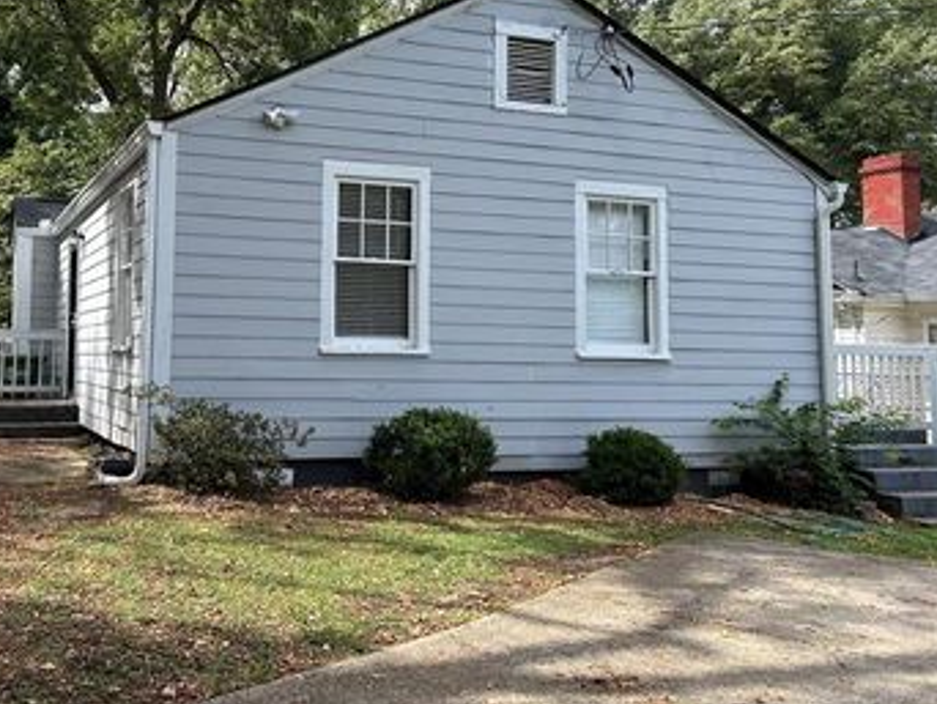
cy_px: 259
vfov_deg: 37.5
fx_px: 1029
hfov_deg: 47.9
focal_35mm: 38
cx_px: 290
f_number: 1.5
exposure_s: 1/1266
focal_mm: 5.7
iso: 50
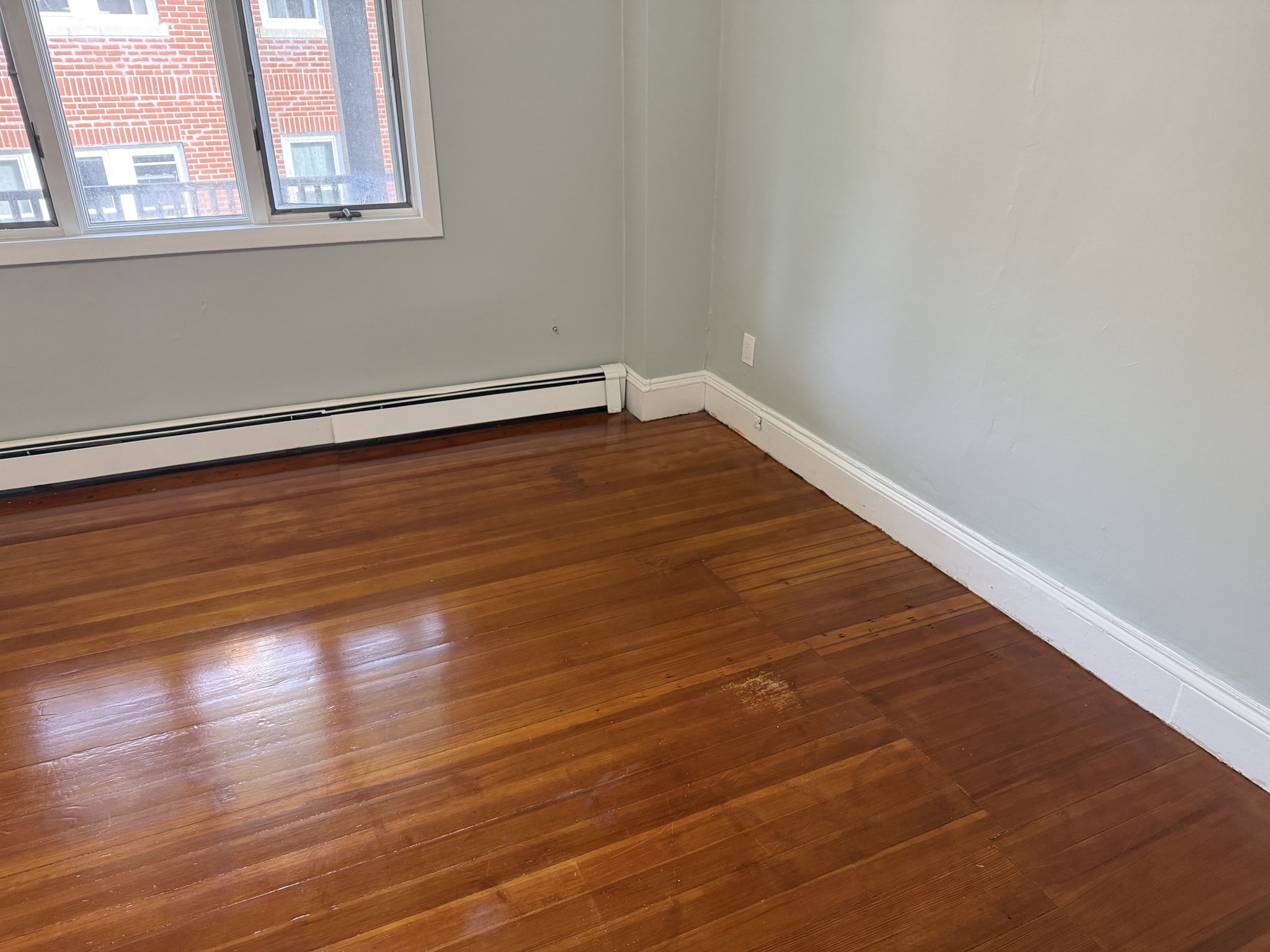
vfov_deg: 56.8
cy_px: 476
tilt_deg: -24.0
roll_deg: +0.0
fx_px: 881
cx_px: 635
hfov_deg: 71.6
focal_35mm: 24
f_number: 1.78
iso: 320
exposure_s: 1/120
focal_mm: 6.76
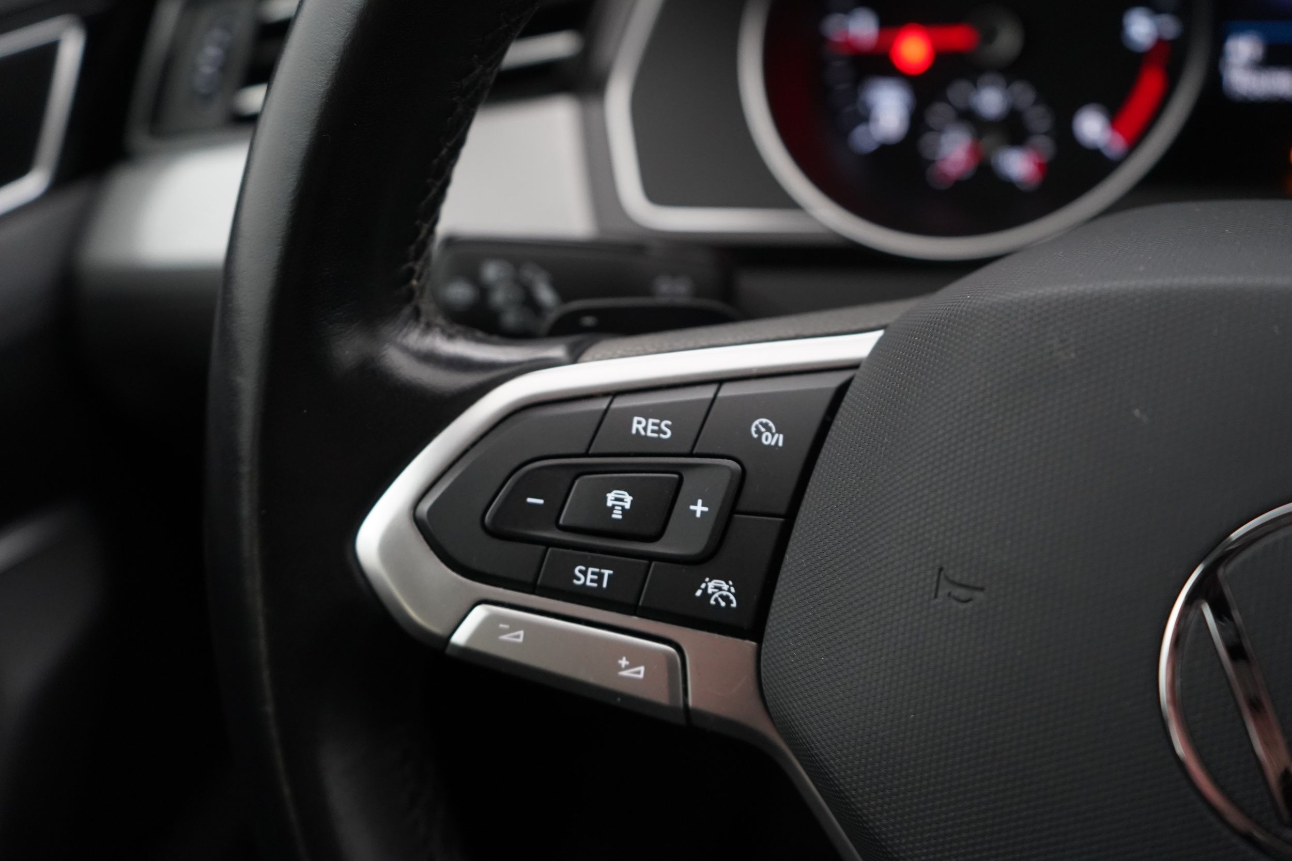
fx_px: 1220
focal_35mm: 34
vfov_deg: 38.9
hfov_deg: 55.8
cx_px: 646
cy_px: 430
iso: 4000
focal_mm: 34
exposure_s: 1/60
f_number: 4
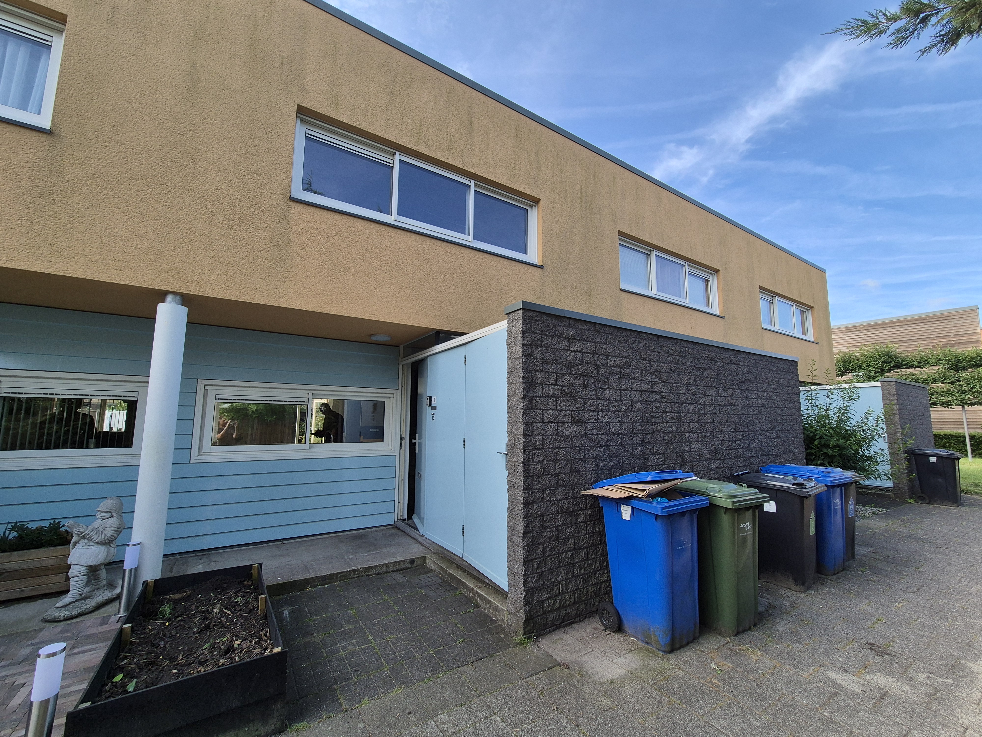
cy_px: 368
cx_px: 491
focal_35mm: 13
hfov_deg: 106.2
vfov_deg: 89.9
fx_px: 369
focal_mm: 2.2
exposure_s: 1/830
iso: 50
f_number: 2.2
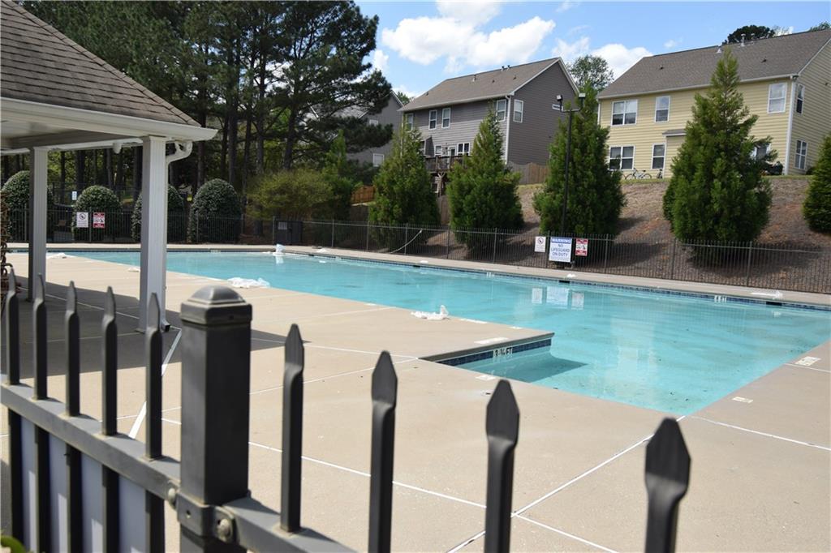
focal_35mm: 30
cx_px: 416
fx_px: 692
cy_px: 276
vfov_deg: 43.6
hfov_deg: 61.9
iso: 200
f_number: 9
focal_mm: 20
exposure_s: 1/320
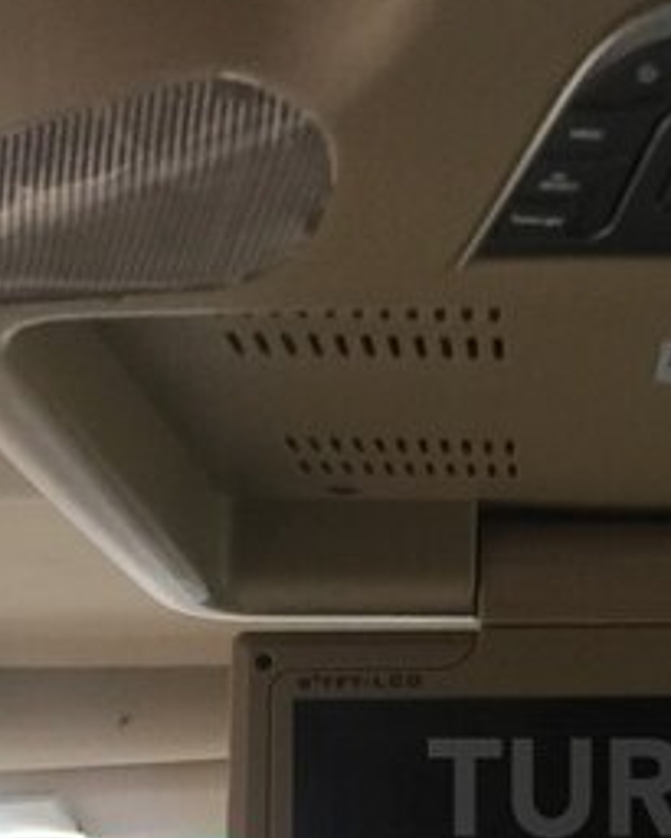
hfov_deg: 19.9
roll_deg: +3.1
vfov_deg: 25.1
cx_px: 763
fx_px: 1811
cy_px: 787
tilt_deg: +2.4
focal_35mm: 73
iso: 100
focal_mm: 4.15
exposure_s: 1/10
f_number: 2.2
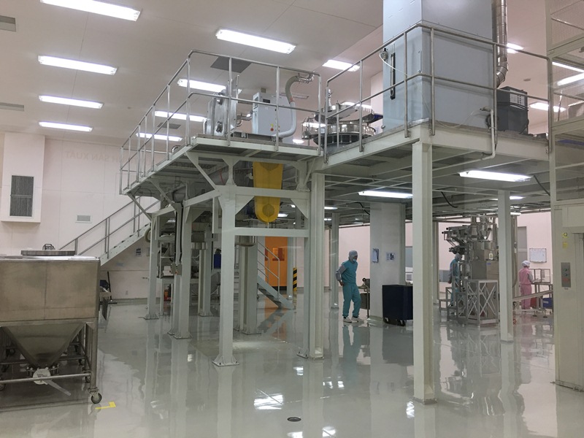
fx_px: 489
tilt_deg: +4.6
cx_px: 292
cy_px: 219
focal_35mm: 29
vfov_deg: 48.2
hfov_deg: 61.7
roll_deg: -0.6
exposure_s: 1/17
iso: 40
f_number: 2.2
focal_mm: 4.15
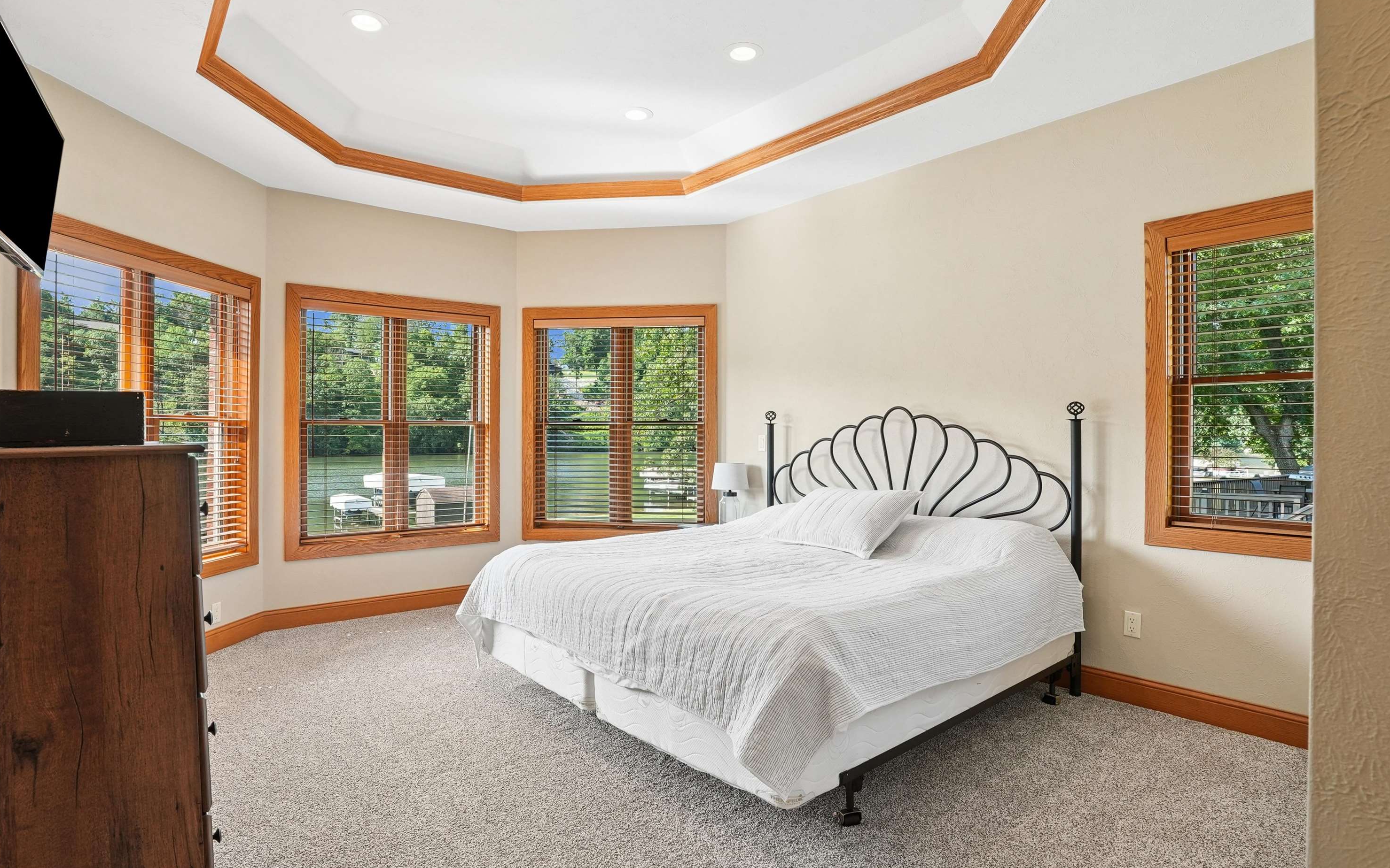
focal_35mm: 18
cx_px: 678
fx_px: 682
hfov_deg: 91.1
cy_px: 460
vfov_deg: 64.9
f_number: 9
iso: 400
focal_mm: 17
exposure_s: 1/40
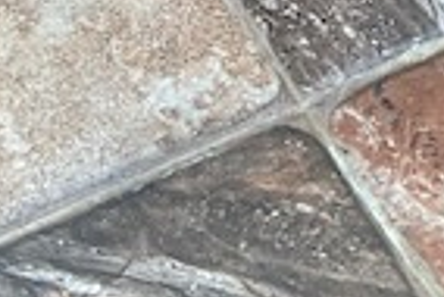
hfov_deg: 14.9
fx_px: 1679
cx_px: 372
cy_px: -425
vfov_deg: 9.1
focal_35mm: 136
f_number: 1.8
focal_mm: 3
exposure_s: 1/120
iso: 25
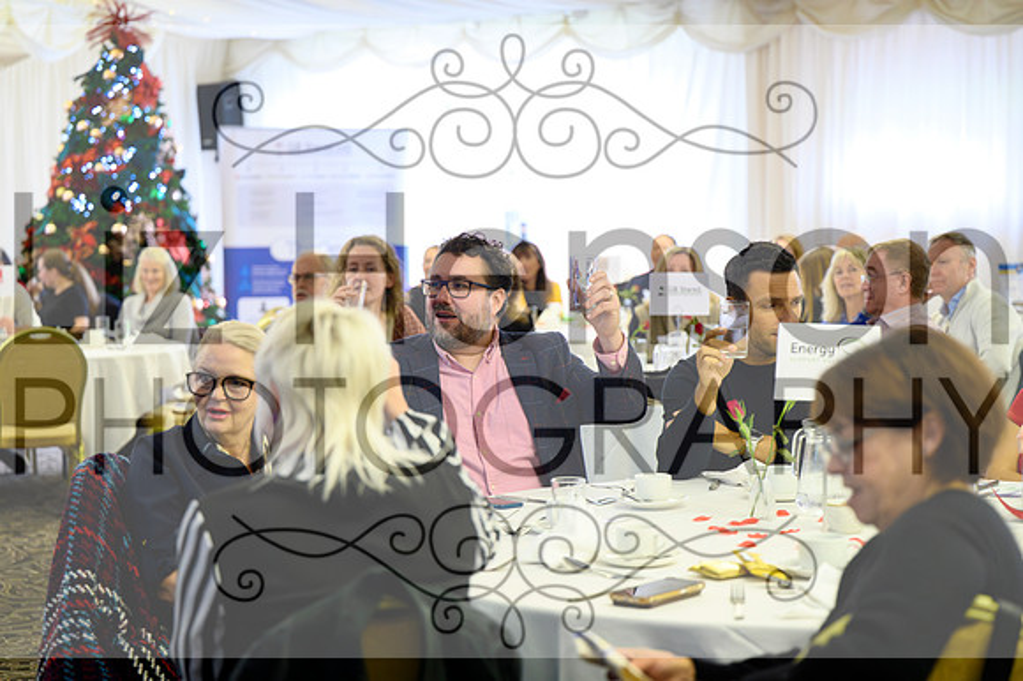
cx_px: 512
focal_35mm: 70
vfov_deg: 19.4
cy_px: 340
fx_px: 1989
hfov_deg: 28.8
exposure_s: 1/200
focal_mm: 70
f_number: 2.8
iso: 12800
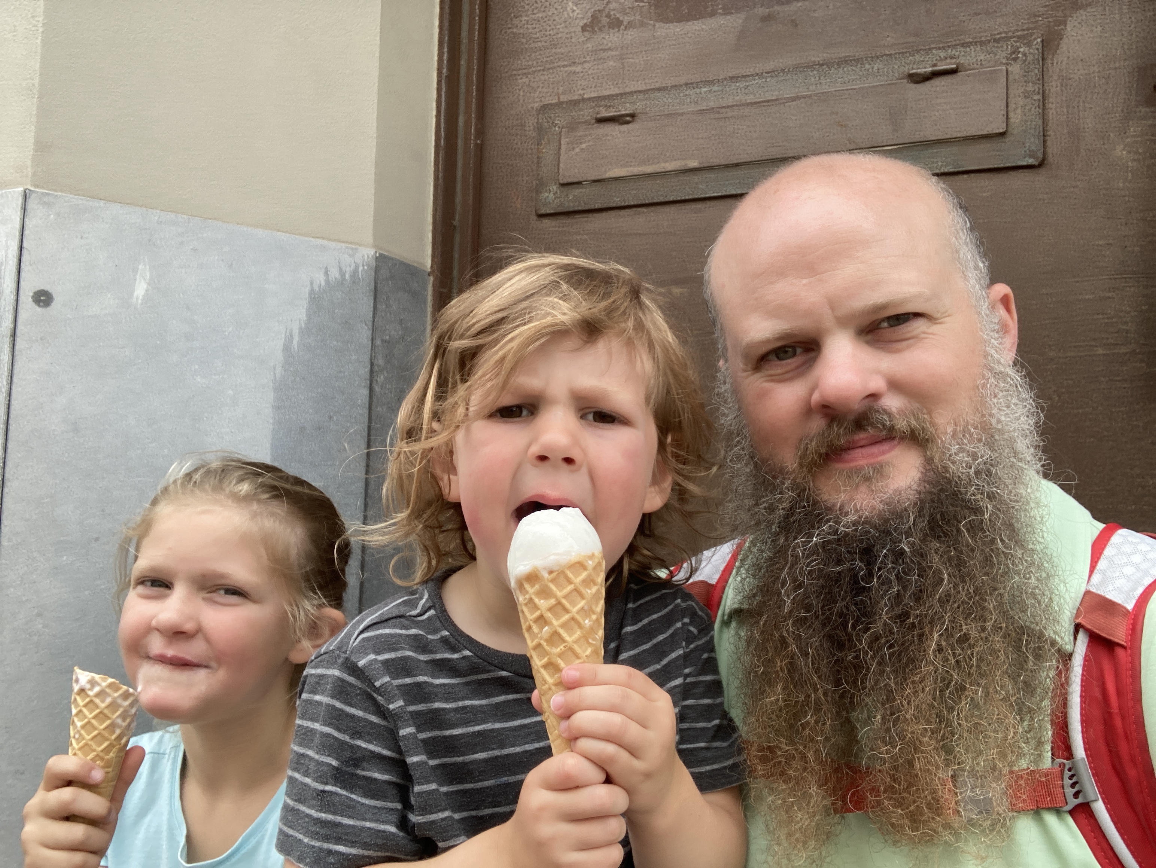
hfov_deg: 56.8
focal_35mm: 32
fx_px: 1069
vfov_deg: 44.2
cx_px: 578
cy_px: 434
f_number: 2.2
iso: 20
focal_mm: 2.87
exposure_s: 1/189
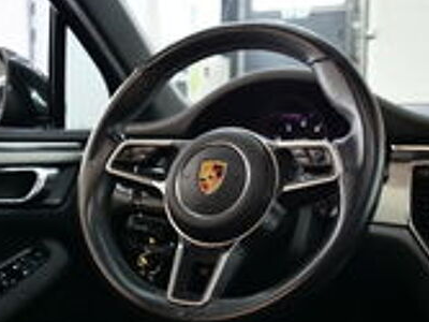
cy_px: 184
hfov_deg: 39.6
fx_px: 595
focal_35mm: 48
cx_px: 242
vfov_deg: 30.2
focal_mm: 20
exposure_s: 1/60
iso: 1000
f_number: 3.3
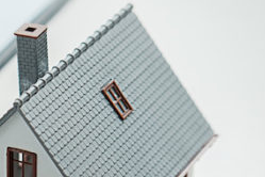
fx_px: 1097
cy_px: 246
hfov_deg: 13.2
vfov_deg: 9.0
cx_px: -96
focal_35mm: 149
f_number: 4
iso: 200
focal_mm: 35
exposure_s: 1/125
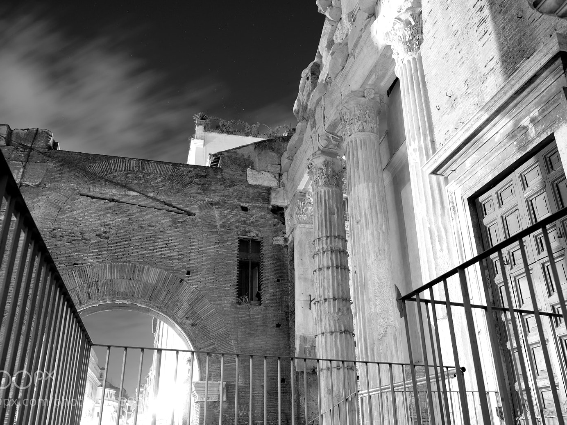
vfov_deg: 46.8
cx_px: 281
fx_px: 491
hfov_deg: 60.0
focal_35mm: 30
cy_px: 215
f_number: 4
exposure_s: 25
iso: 200
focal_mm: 18
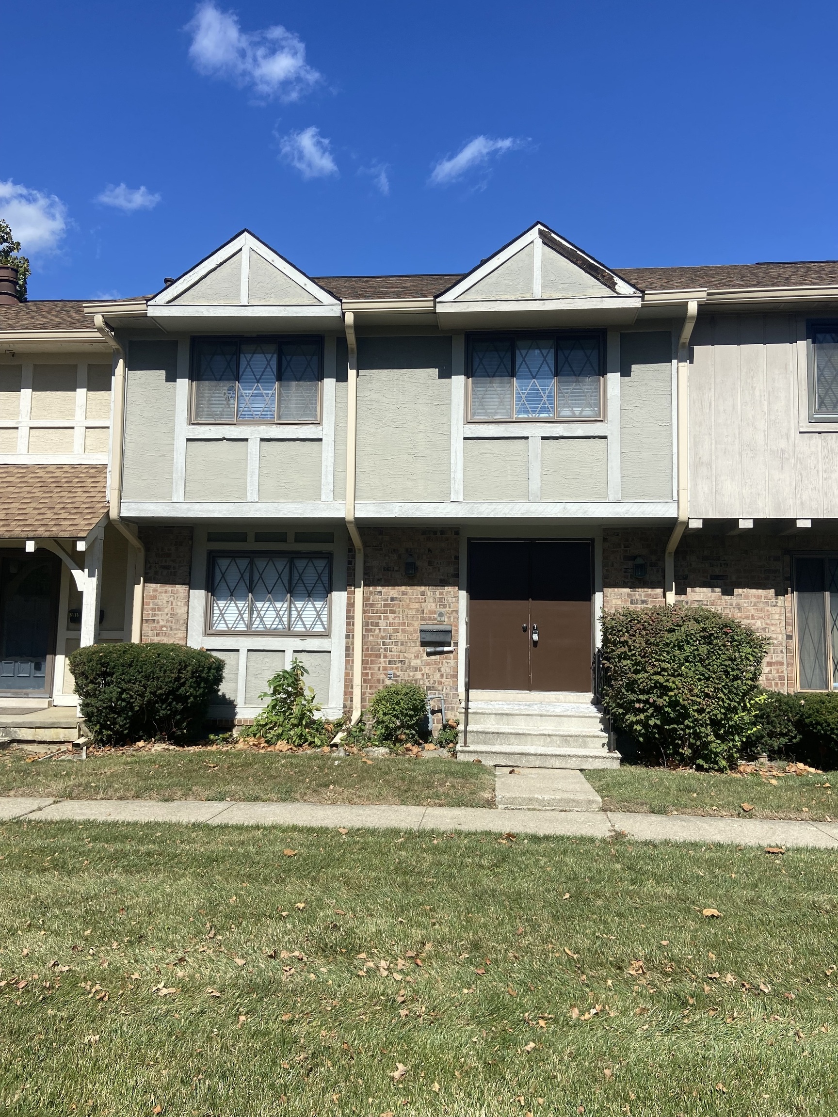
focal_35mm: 26
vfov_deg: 67.3
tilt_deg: +7.5
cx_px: 419
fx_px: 839
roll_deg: -1.5
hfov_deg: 53.1
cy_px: 558
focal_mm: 4.25
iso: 32
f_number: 1.8
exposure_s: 1/3610
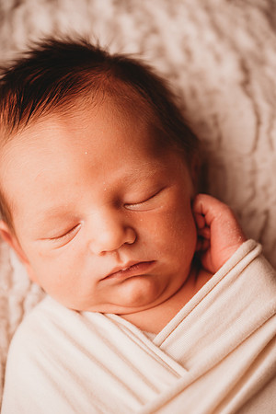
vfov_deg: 17.1
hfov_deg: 11.4
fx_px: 1380
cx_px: 138
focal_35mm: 120
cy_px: 207
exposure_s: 1/160
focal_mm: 120
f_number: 4
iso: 100
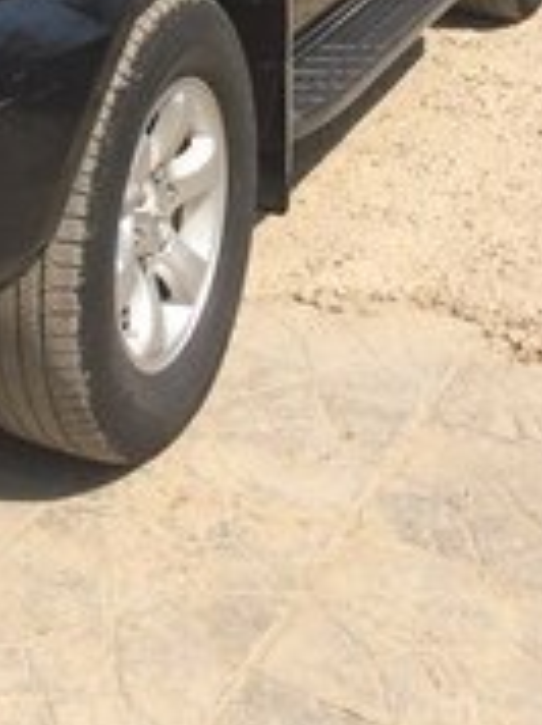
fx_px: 1695
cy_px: -253
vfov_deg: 21.5
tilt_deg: -8.8
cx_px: -134
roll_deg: +0.2
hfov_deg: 17.2
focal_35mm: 81
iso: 32
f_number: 2.2
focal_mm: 4.15
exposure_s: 1/1786
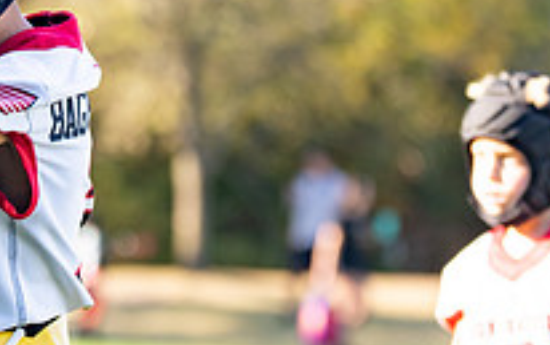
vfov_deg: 3.7
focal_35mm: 351
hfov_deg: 6.0
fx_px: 5264
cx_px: -38
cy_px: 101
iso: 200
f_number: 2.8
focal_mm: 96
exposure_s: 1/1000
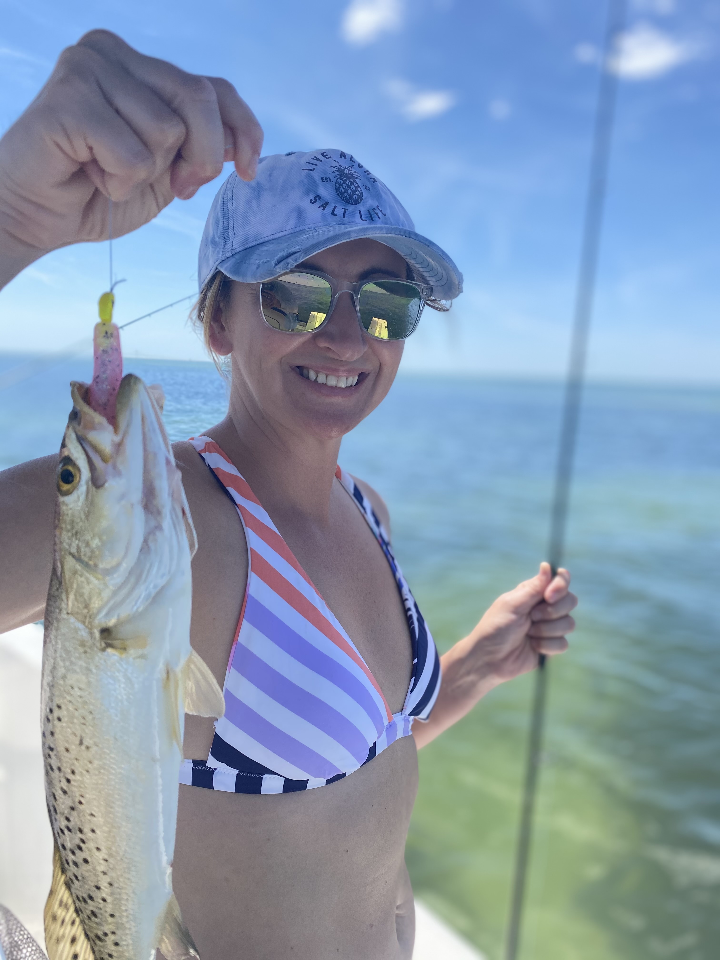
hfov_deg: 53.1
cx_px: 360
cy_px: 480
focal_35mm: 26
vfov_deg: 67.3
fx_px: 721
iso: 32
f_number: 1.8
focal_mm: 4.25
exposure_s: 1/2358
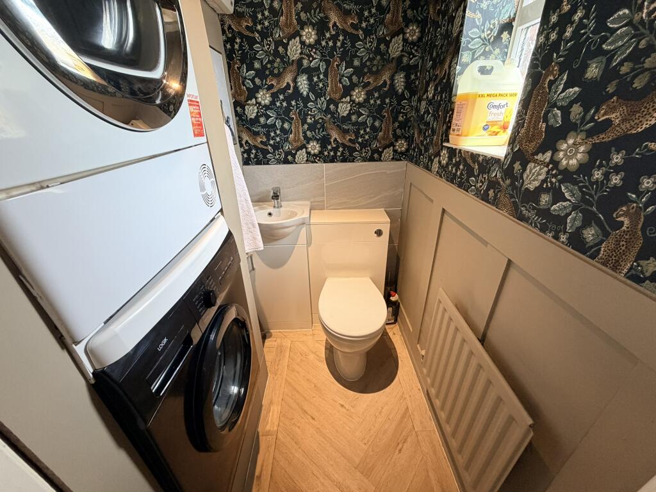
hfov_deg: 102.1
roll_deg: +1.6
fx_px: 265
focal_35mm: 14
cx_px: 328
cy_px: 246
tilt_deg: -26.8
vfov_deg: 85.7
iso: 250
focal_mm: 2.22
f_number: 2.2
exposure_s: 1/50
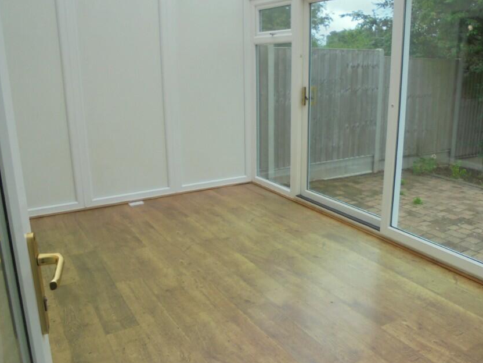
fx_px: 446
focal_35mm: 32
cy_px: 176
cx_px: 264
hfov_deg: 56.7
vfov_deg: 44.2
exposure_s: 1/250
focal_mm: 4.6
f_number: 3.5
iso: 100
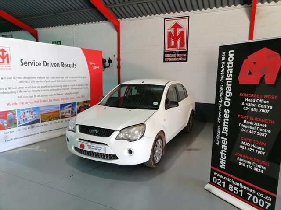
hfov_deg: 67.3
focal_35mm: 26
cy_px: 105
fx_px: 211
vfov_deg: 53.1
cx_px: 140
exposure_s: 1/33.3
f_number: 1.8
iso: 100
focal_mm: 5.4
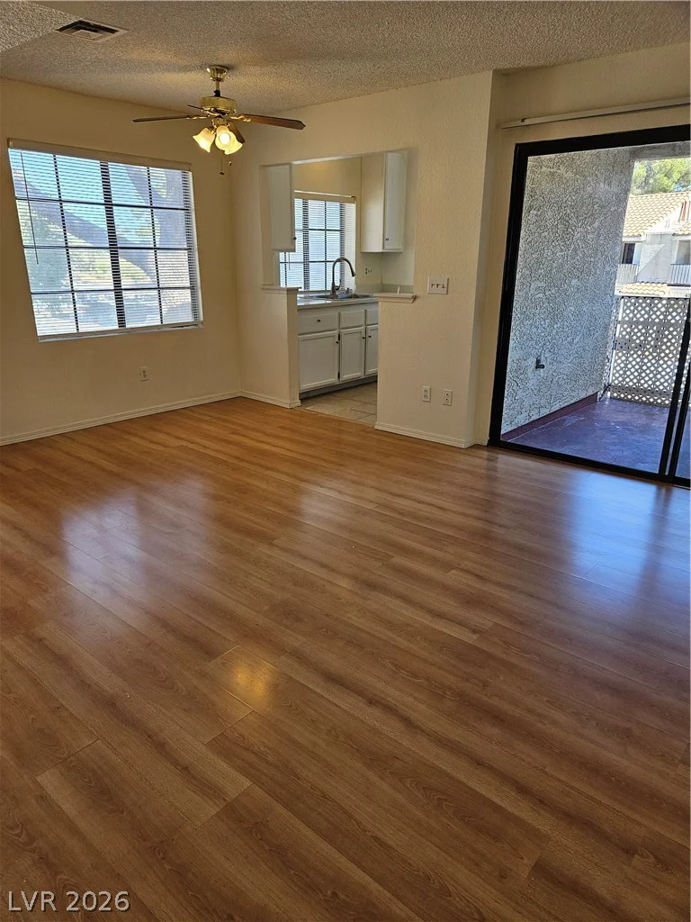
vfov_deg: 73.9
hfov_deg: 58.9
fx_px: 612
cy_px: 461
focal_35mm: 23
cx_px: 346
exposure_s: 1/120
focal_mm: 5.4
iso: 40
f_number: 1.8
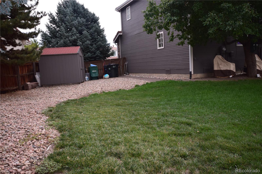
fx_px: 218
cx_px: 131
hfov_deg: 61.9
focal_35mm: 30
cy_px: 87
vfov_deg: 43.6
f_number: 9
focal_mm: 20
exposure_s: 1/125
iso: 640
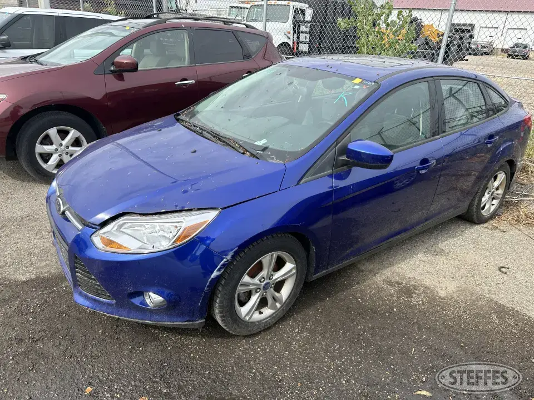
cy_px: 200
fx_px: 370
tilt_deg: -20.2
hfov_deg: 71.6
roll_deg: -3.6
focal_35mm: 24
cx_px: 267
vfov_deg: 56.8
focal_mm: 6.86
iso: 80
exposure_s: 1/1613
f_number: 1.78
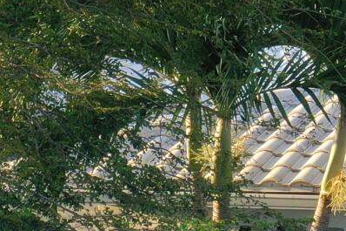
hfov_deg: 9.2
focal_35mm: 211
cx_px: 650
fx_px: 2027
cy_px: -96
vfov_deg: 6.4
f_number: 5
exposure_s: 1/120
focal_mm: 10.26
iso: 100
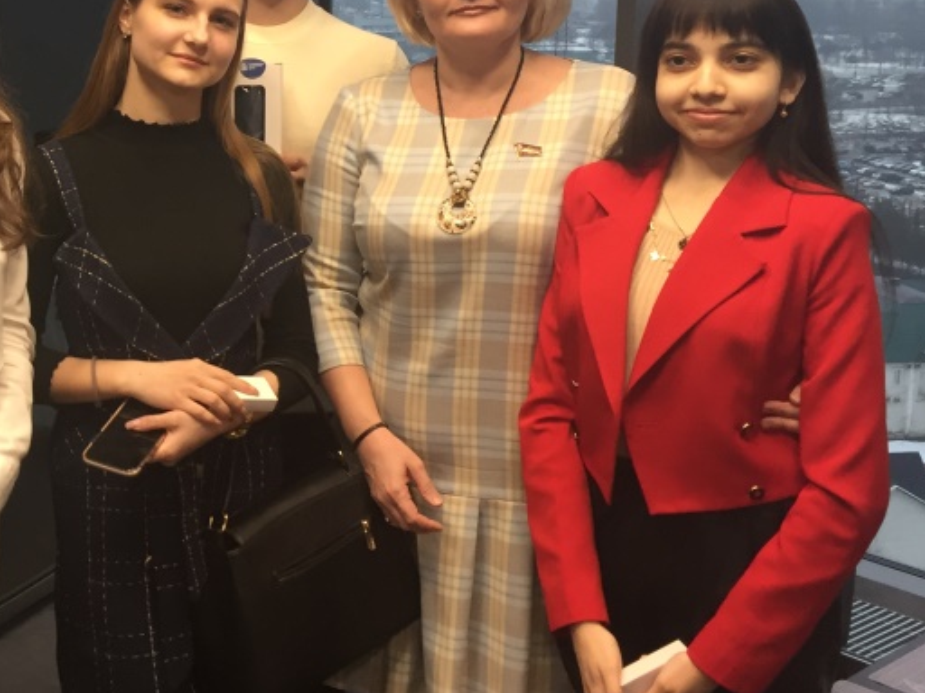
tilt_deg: -6.8
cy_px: 130
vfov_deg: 24.8
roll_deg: -0.2
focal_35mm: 58
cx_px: 108
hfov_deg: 31.8
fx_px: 1550
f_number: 2.2
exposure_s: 1/33
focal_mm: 4.15
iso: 40
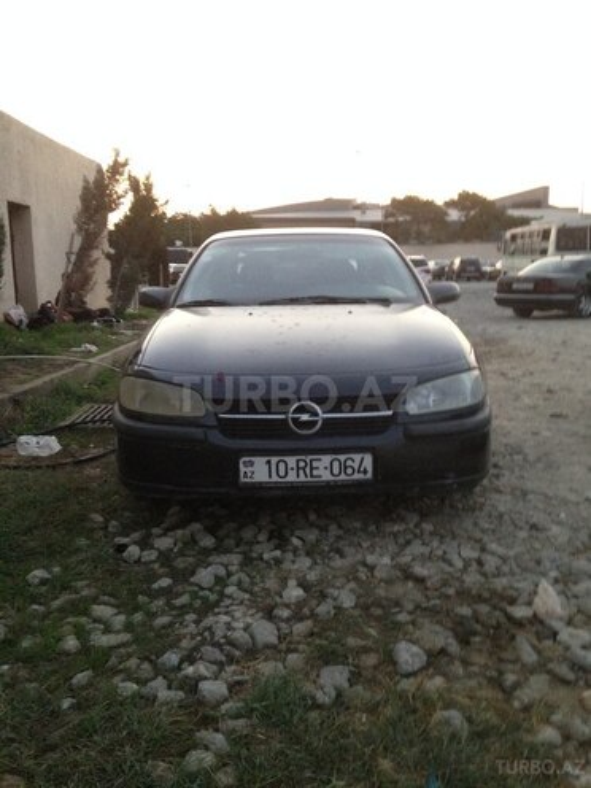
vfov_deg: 55.4
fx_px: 751
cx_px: 296
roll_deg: +2.7
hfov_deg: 42.9
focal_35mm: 33
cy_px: 394
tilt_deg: -8.3
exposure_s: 1/20
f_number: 2.4
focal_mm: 4.12
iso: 250
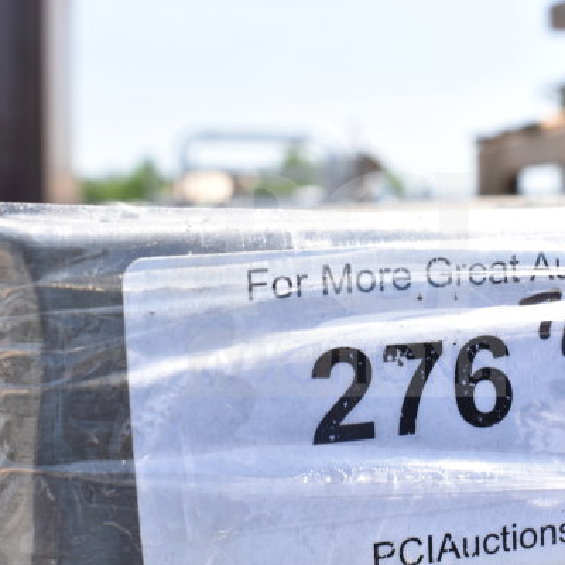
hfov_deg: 34.8
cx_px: 346
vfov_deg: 34.9
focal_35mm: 49
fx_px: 898
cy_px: 285
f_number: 7.1
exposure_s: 1/200
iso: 200
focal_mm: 25
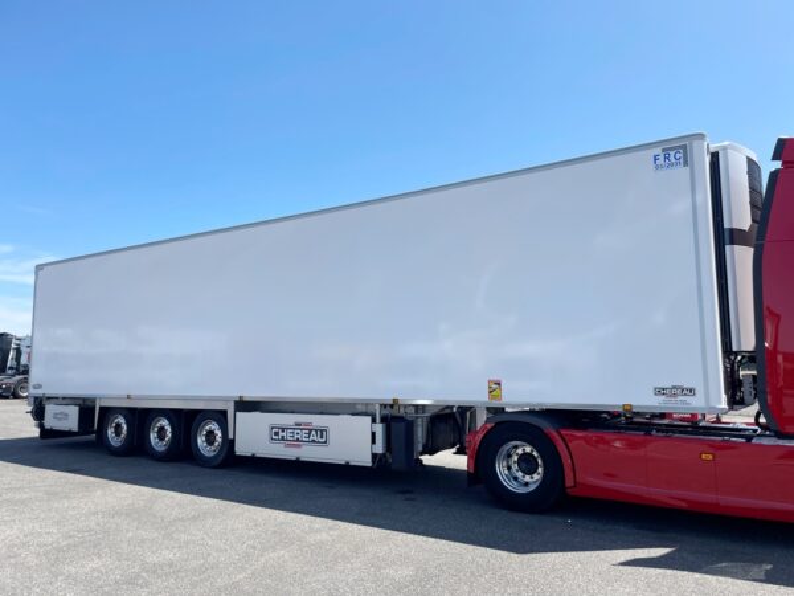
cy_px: 298
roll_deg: +0.8
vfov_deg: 53.1
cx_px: 397
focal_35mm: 26
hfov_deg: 67.3
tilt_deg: +9.0
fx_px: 596
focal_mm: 4.2
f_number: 1.6
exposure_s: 1/2817
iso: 32
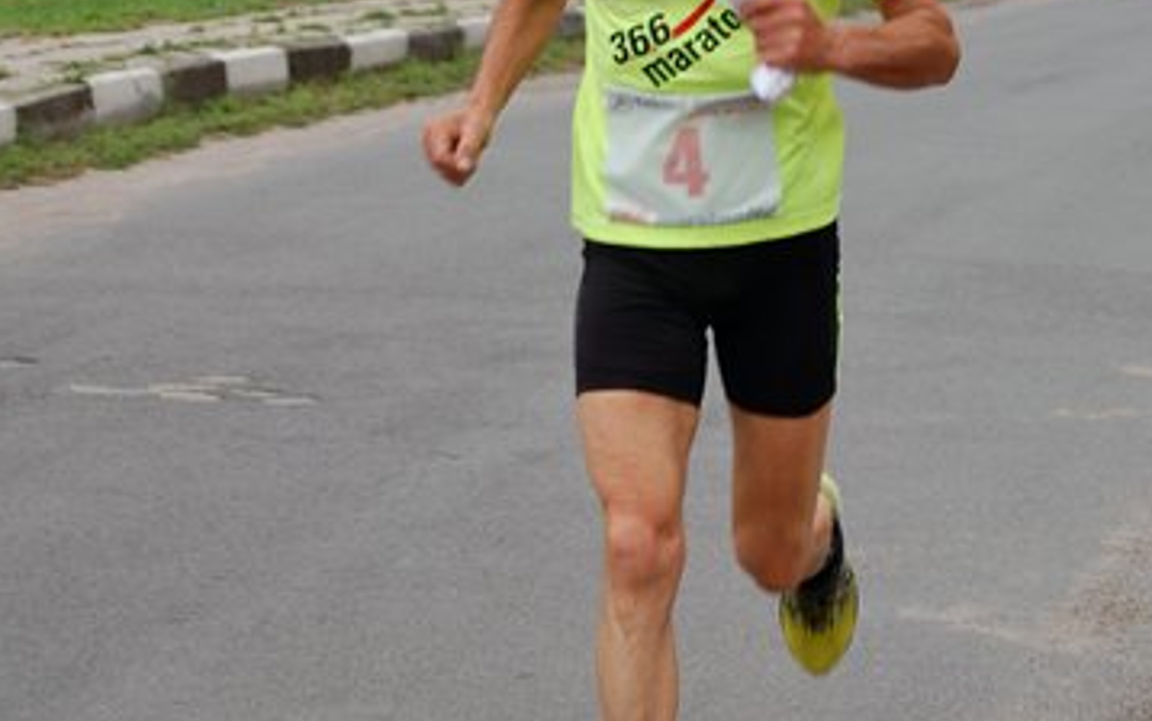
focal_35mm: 141
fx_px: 4424
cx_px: 610
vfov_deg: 9.3
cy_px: 148
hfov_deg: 14.8
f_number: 6.3
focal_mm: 55
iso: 200
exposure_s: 1/160
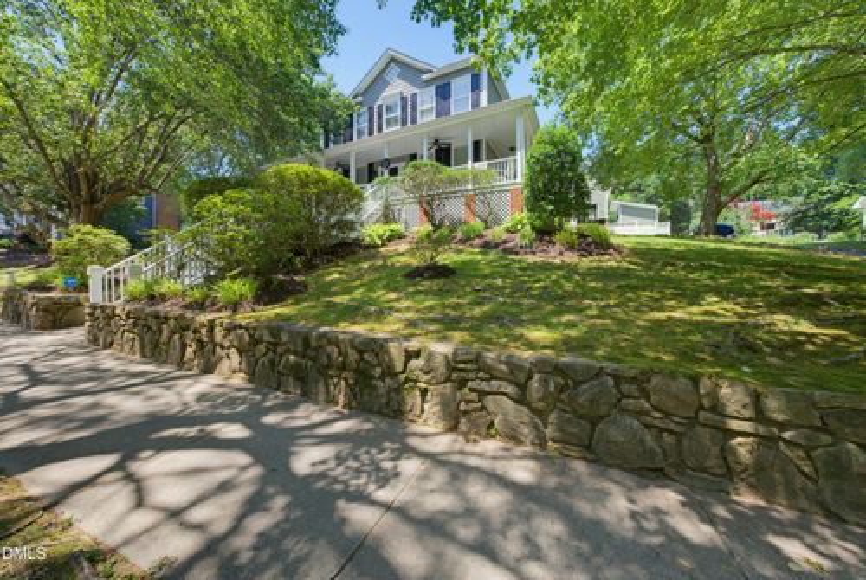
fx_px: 289
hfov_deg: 112.5
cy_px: 290
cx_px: 433
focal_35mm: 12
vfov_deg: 90.2
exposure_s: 1/30
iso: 200
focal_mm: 12
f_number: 7.1
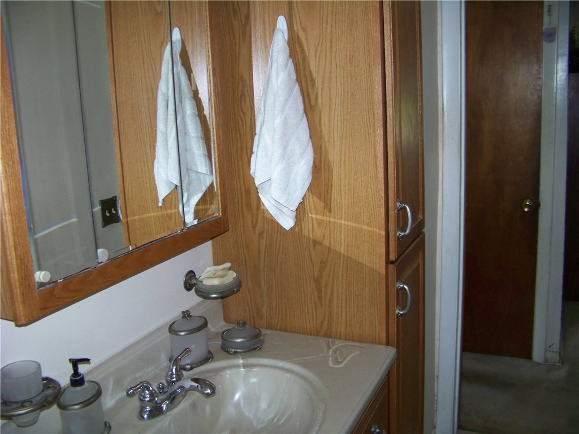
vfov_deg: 39.7
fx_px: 602
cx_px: 290
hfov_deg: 51.4
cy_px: 217
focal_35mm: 36
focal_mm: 5.85
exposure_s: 1/30
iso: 200
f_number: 2.8
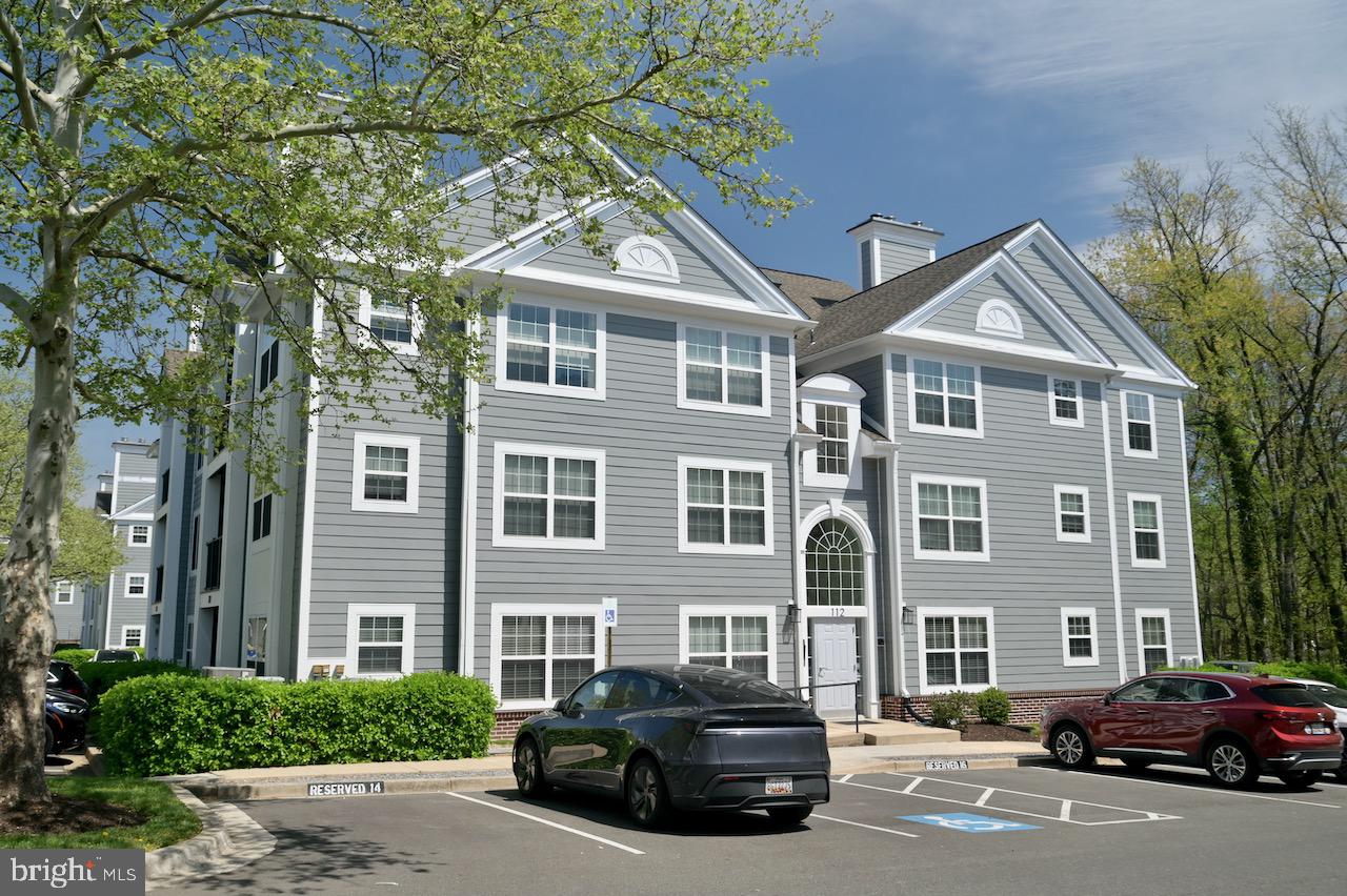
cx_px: 674
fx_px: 1122
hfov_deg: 62.0
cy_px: 448
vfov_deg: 43.6
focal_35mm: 30
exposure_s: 1/125
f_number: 8
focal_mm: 30
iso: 250
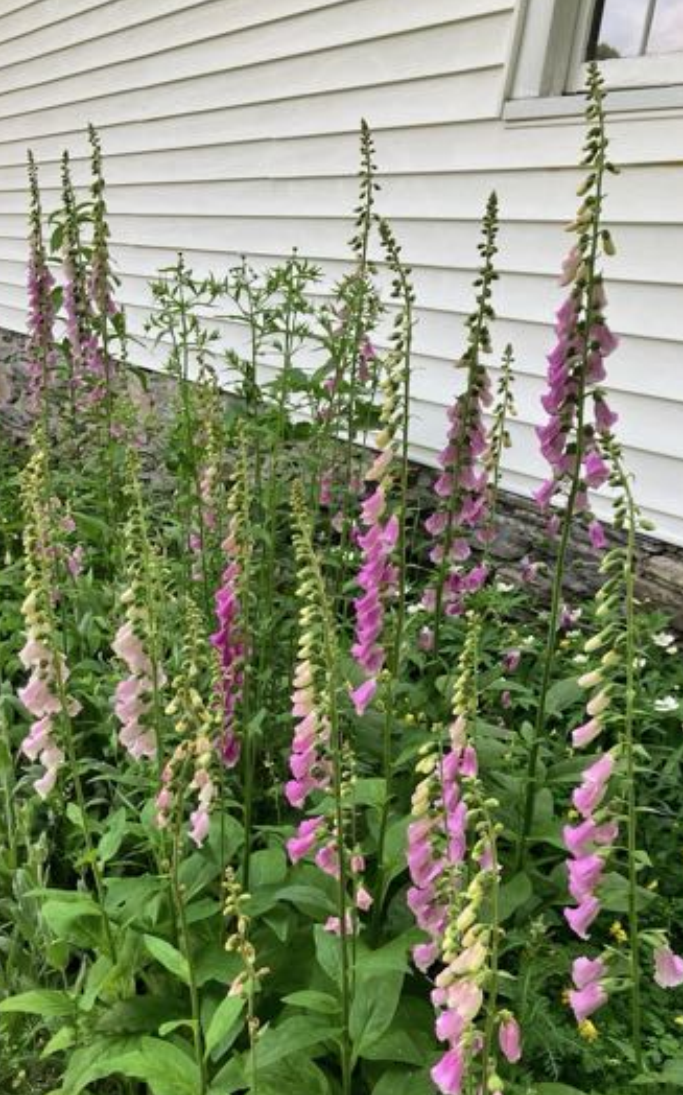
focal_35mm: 34
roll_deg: -4.5
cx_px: 244
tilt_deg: -17.2
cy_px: 606
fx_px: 1014
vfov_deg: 56.6
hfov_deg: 37.0
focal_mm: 3.99
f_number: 1.8
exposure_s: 1/121
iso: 40
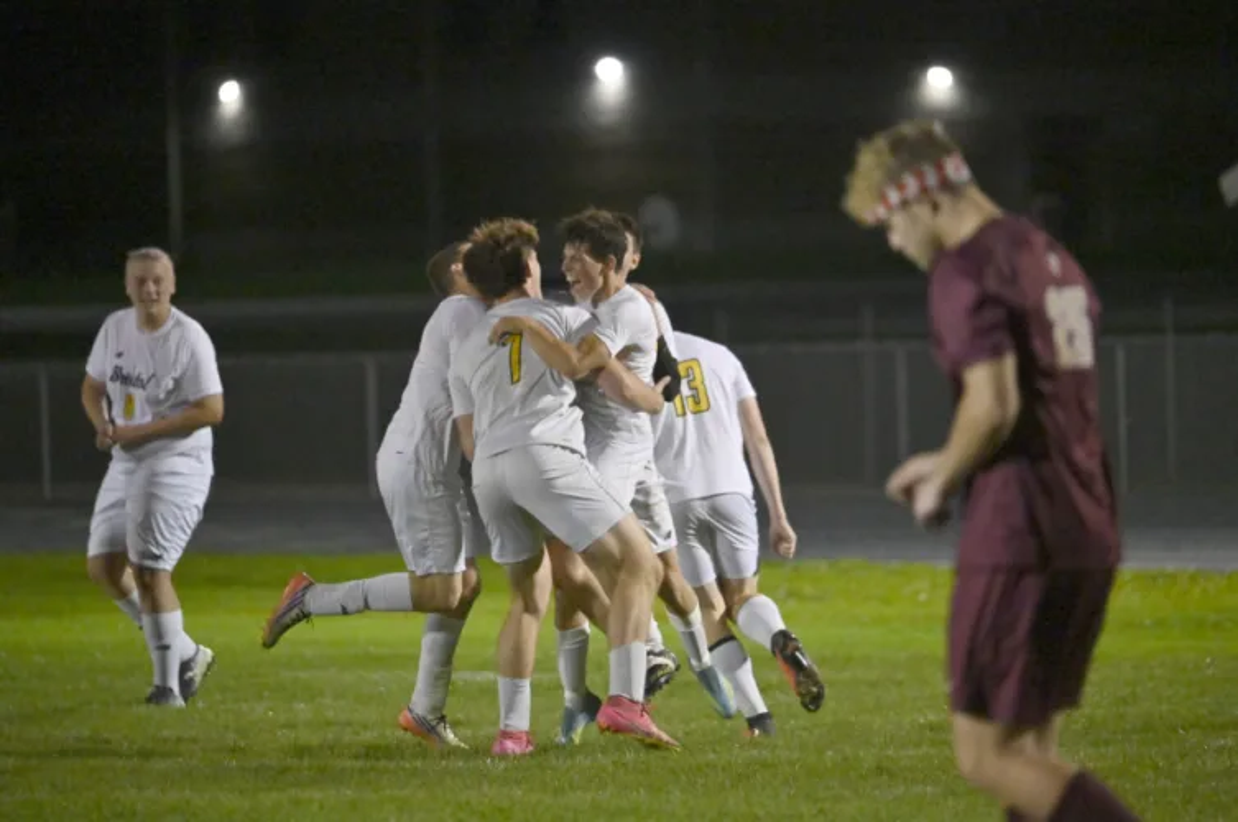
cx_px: 619
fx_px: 14734
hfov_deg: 4.8
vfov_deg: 3.2
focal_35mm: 429
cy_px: 411
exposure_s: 1/800
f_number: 6.3
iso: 5000
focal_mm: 429
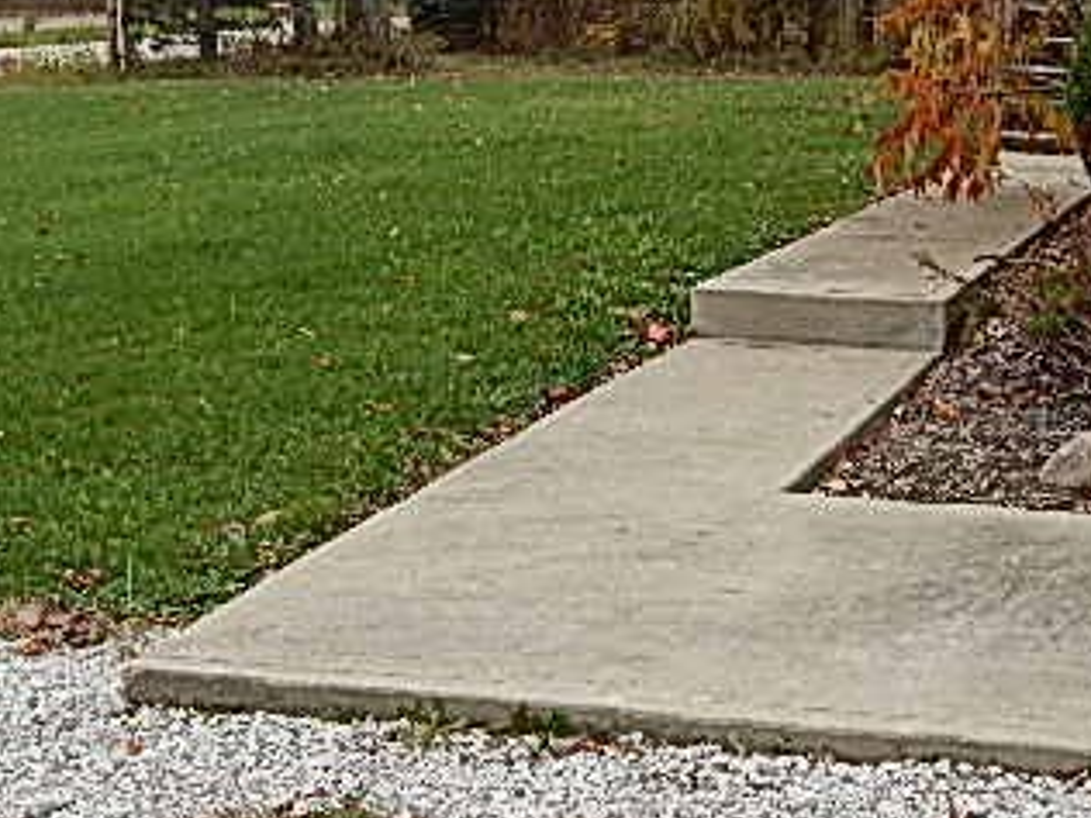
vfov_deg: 18.9
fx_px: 2427
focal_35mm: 77
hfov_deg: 25.3
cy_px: 155
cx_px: 587
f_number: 3.4
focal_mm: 6.8
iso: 125
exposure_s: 1/320
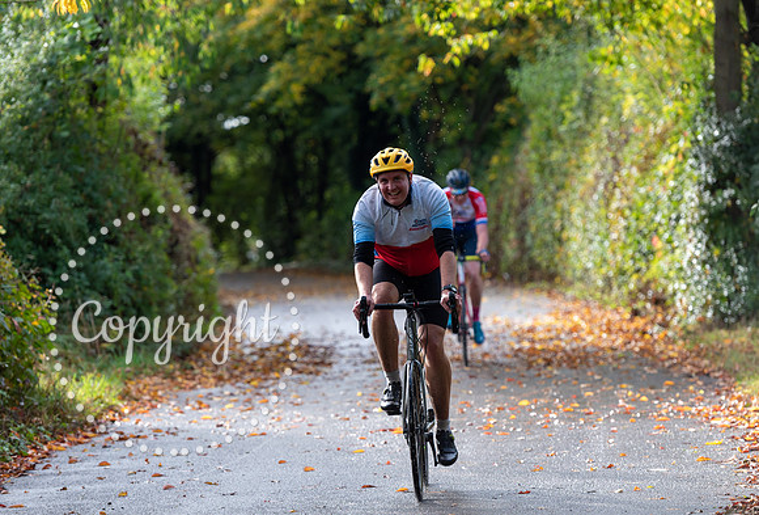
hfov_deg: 12.2
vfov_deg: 8.3
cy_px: 239
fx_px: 3560
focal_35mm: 168
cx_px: 413
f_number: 3.5
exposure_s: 1/500
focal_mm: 155
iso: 200
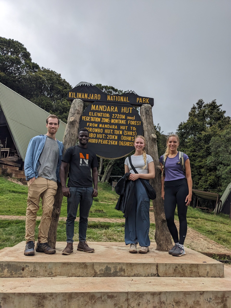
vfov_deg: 65.3
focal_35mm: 27
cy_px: 154
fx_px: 240
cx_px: 116
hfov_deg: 51.4
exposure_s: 1/7812
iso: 82
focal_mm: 4.38
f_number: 1.73
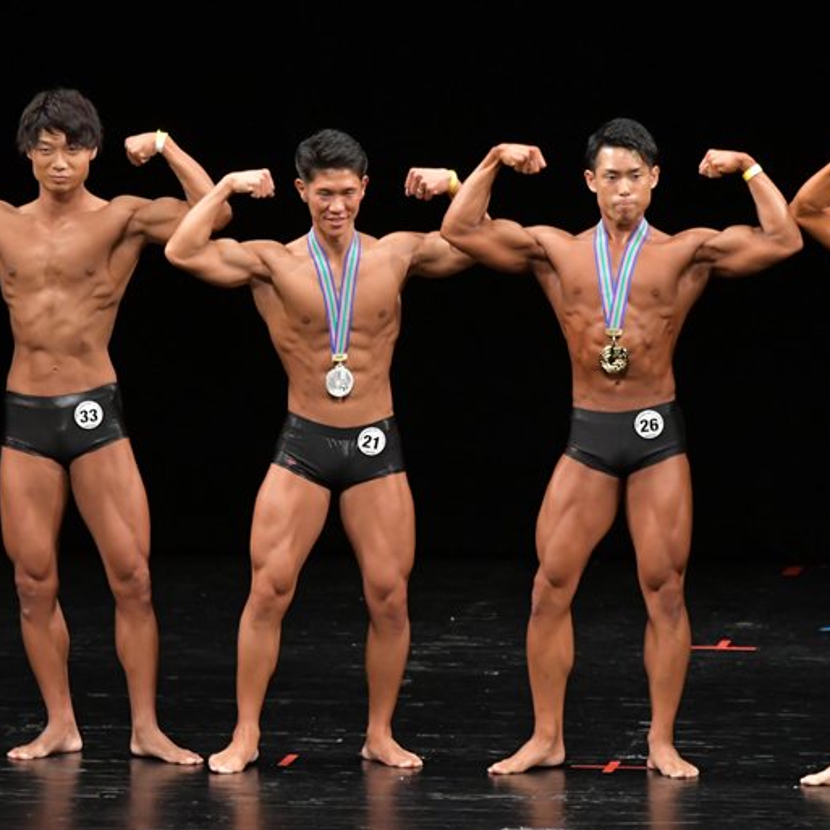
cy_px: 416
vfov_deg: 5.4
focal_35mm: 327
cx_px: 391
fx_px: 8871
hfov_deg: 5.4
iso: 3200
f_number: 5.6
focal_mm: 170
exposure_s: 1/400
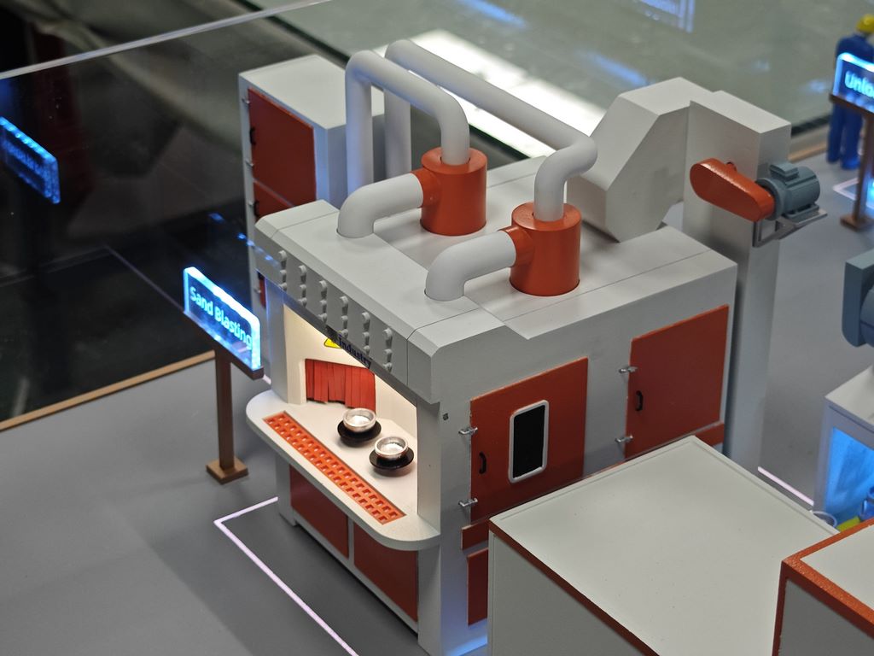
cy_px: 328
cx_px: 437
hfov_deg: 26.0
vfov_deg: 19.6
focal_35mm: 75
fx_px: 1894
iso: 160
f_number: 1.8
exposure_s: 1/120
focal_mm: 9.87
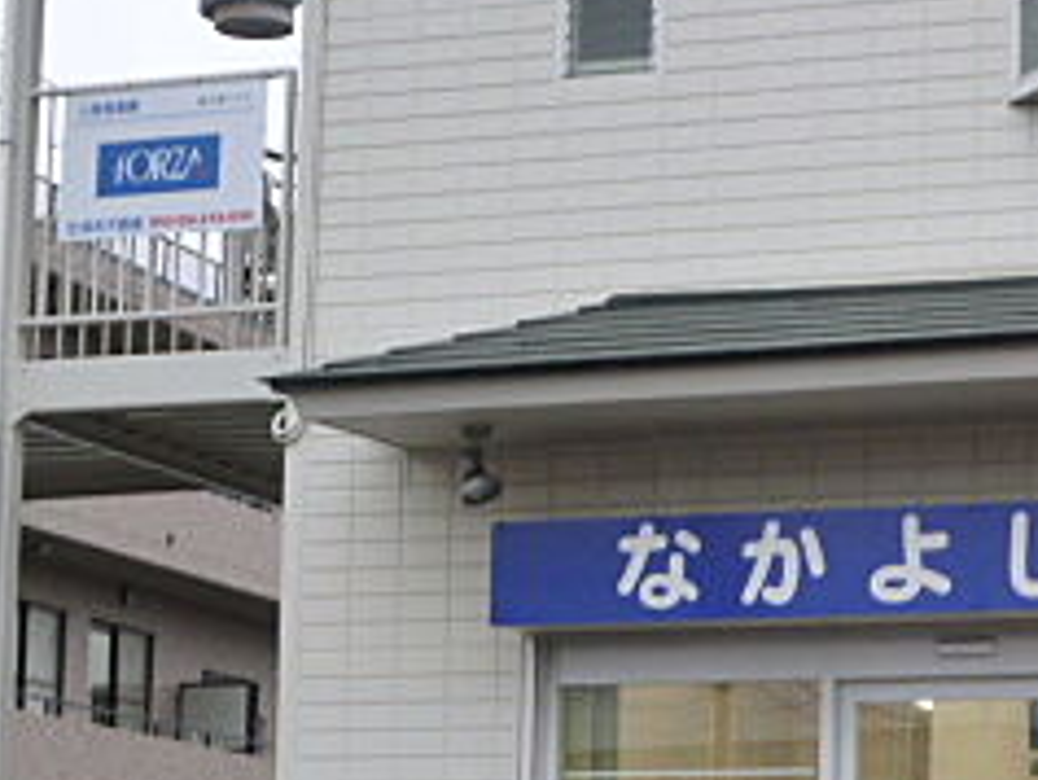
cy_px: 600
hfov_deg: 16.7
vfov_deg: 12.7
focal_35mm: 116
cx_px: 968
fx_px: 3480
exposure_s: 1/60
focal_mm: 7.7
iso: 125
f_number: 3.7
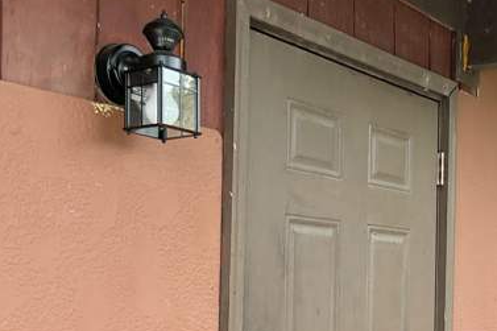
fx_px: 883
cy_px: 281
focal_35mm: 64
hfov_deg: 30.2
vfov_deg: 20.9
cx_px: 442
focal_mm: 3
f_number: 1.8
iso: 50
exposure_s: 1/122
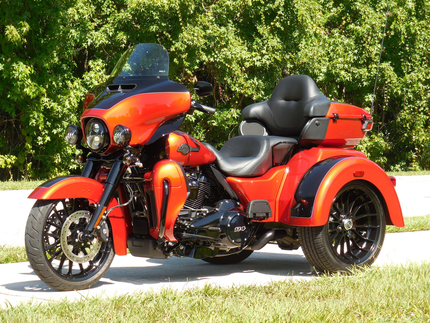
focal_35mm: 113
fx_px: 1404
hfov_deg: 17.4
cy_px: 162
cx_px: 215
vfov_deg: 13.1
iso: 125
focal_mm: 20.4
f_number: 5.1
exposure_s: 1/200
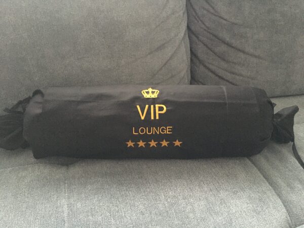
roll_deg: -1.7
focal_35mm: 29
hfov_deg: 61.7
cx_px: 152
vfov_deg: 48.2
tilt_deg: -32.9
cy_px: 114
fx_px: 255
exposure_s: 1/17
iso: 500
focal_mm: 4.15
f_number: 2.2
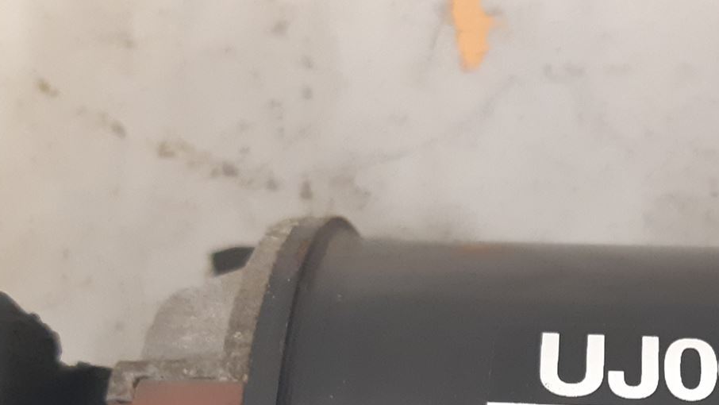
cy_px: 495
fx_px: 1220
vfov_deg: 17.9
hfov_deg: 30.8
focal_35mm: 64
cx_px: 692
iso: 250
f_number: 1.7
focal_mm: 3.93
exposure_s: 1/25
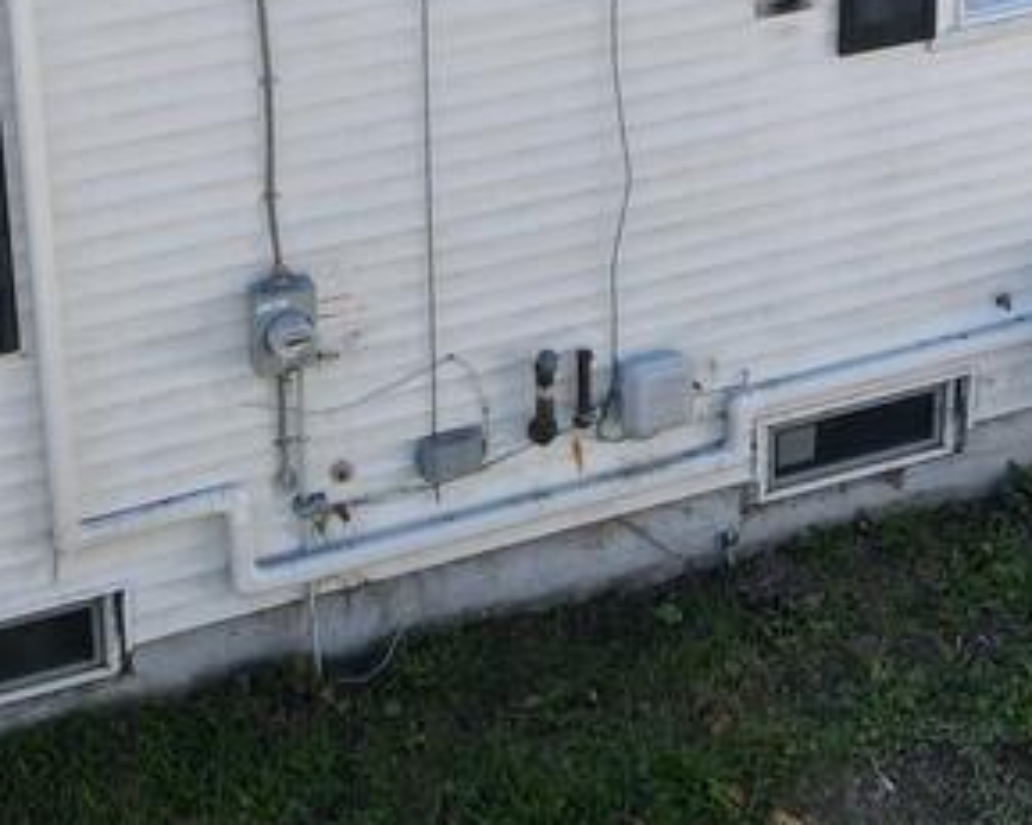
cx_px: 425
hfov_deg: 23.0
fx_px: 2534
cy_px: -279
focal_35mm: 83
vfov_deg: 17.3
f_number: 2.8
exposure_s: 1/160
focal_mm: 4.5
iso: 100
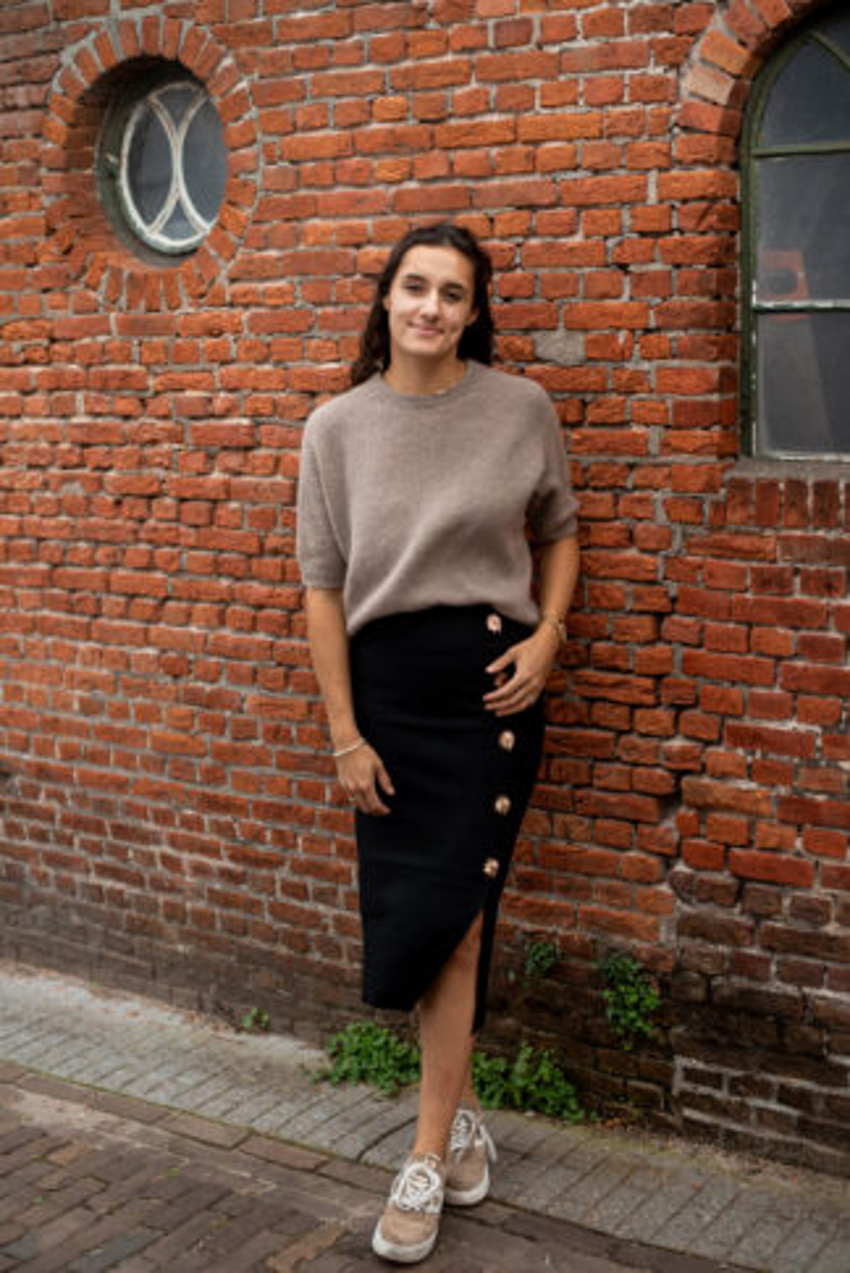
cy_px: 636
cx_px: 425
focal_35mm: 50
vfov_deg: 39.6
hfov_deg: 27.0
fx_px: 1768
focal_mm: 50
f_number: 2.5
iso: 160
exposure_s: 1/800
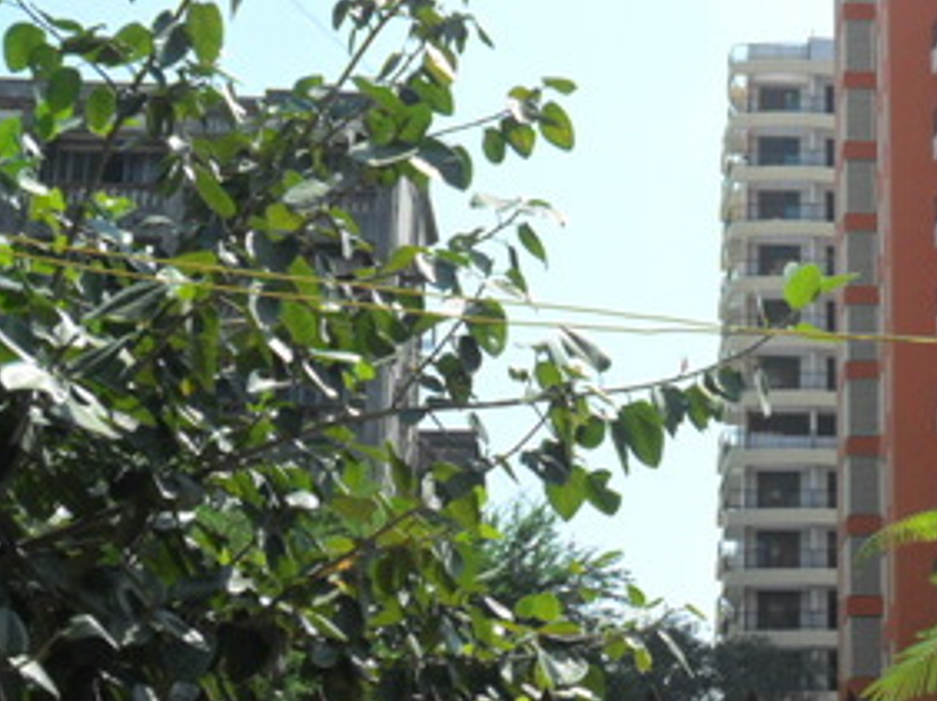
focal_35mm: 84
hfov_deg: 22.2
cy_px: 266
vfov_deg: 17.5
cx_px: 997
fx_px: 2272
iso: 100
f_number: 4
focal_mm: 6.6
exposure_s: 1/750
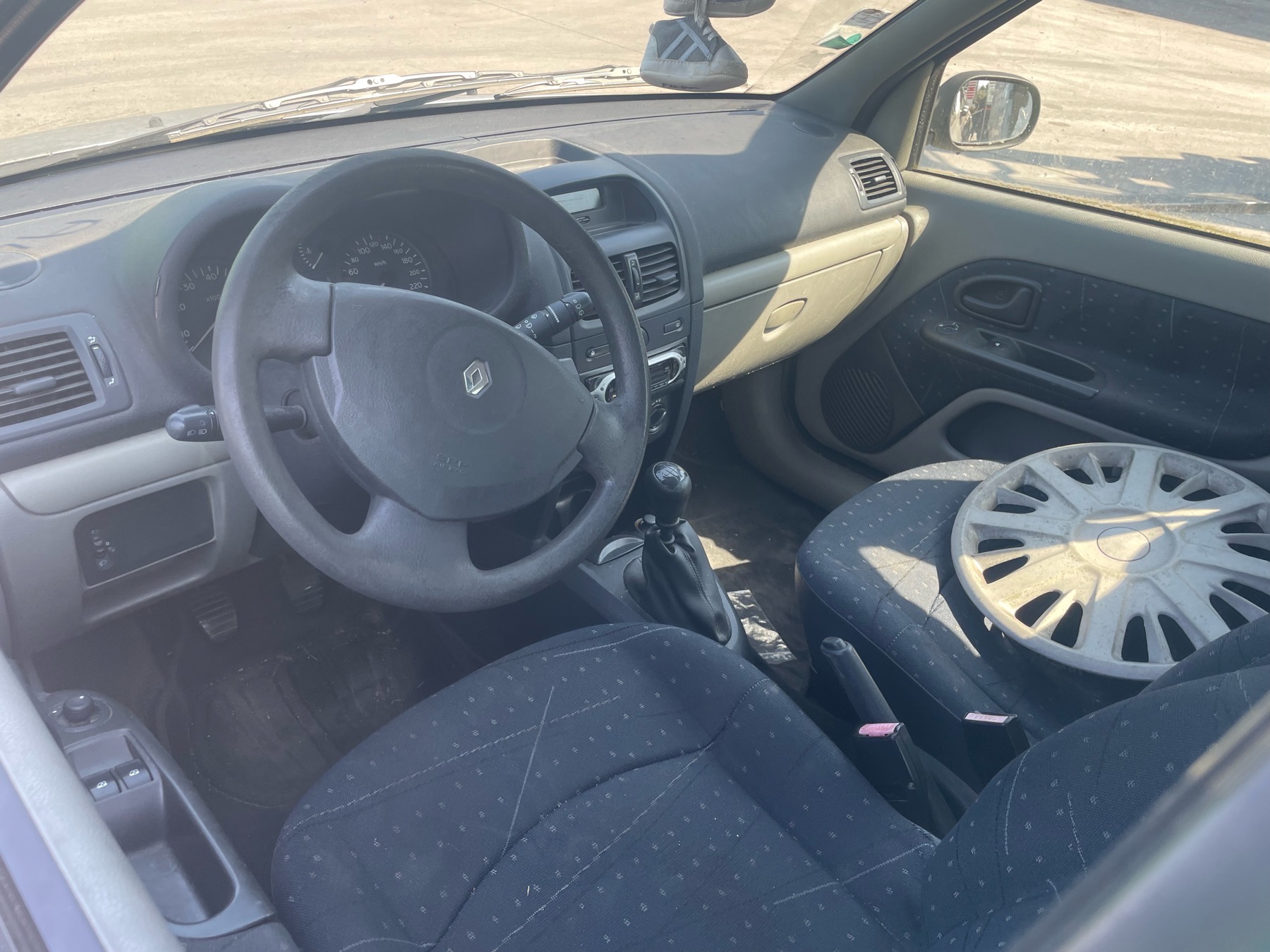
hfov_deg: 67.3
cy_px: 476
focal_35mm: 26
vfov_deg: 53.1
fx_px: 954
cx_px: 635
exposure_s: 1/170
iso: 32
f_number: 1.6
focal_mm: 4.2
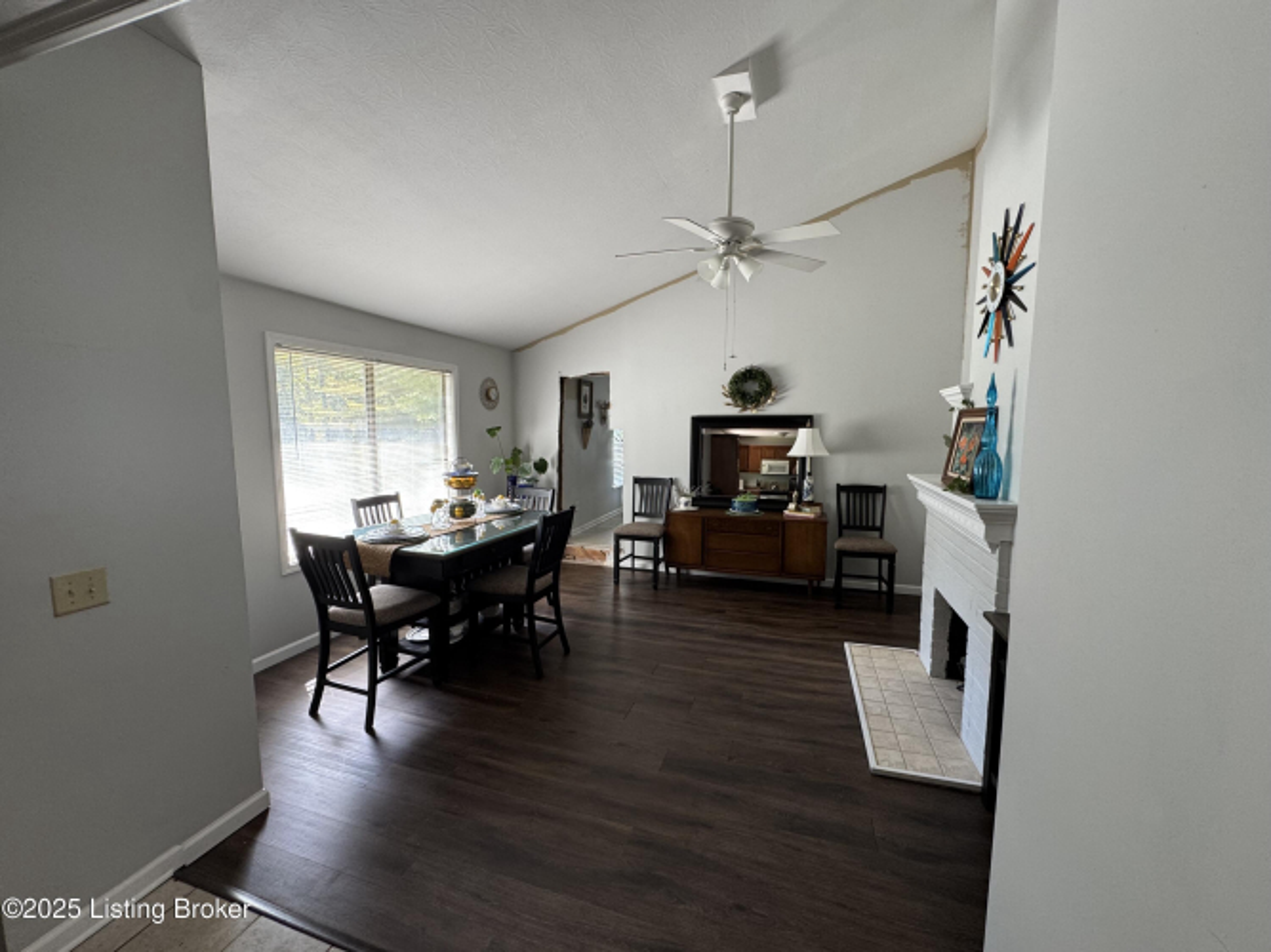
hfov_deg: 102.1
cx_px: 636
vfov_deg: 85.7
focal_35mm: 14
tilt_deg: -6.5
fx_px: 514
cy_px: 476
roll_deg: -0.4
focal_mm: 2.22
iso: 125
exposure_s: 1/99
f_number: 2.2
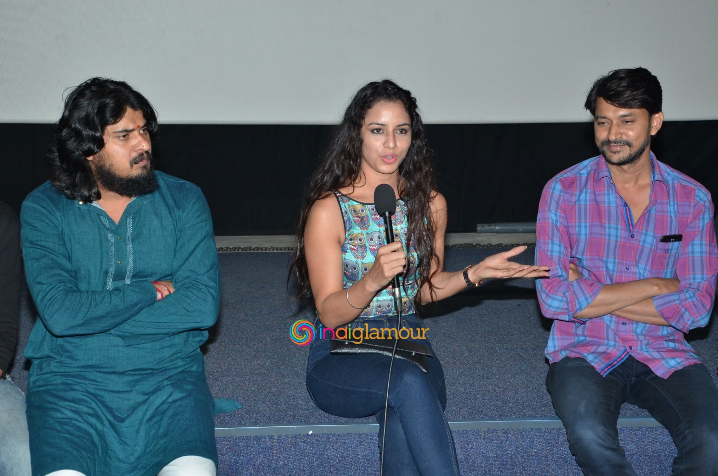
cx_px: 359
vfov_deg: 17.4
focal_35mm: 78
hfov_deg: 26.0
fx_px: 1553
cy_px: 238
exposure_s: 1/125
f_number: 6.3
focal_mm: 52
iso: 500
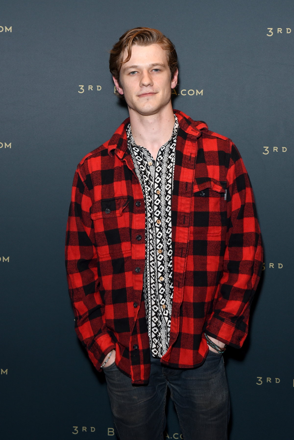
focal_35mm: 55
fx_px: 673
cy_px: 220
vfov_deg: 36.2
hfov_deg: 24.6
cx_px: 147
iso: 1000
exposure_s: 1/125
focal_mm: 55
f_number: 6.3
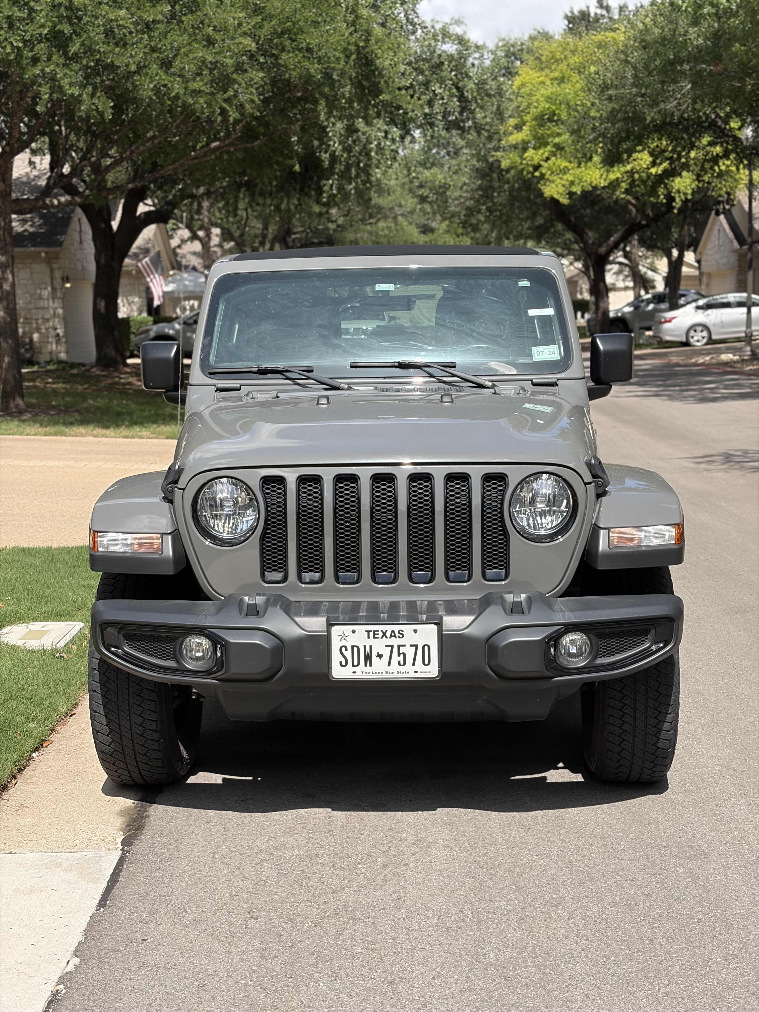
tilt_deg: -7.3
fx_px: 1520
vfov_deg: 36.8
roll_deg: +1.6
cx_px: 380
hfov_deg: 28.0
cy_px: 506
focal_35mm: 52
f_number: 1.6
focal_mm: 5.96
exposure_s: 1/3125
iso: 50
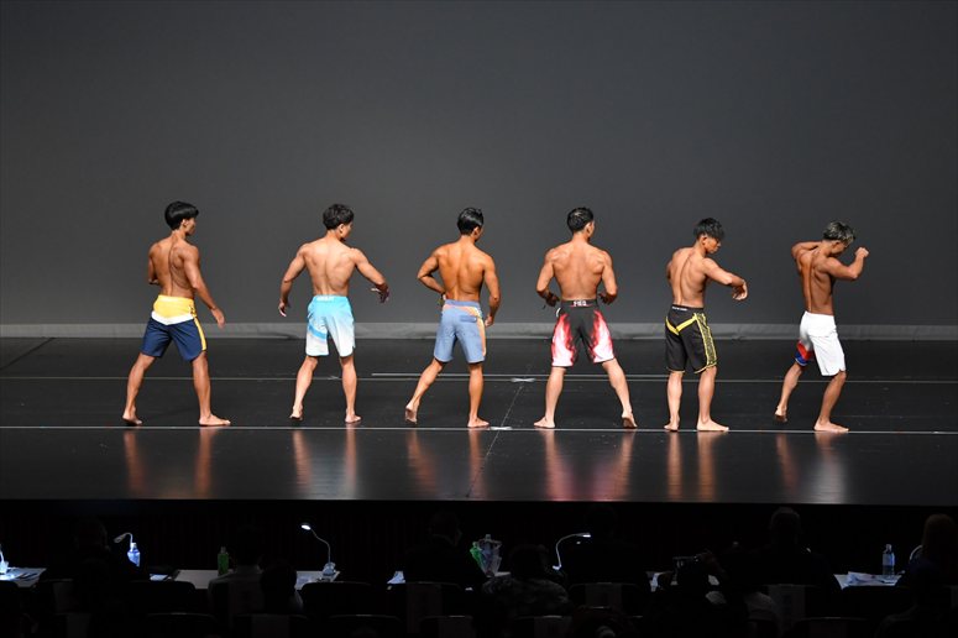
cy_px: 319
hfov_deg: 15.2
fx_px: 3591
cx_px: 479
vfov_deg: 10.2
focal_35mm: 135
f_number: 5.6
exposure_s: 1/400
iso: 2500
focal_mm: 90
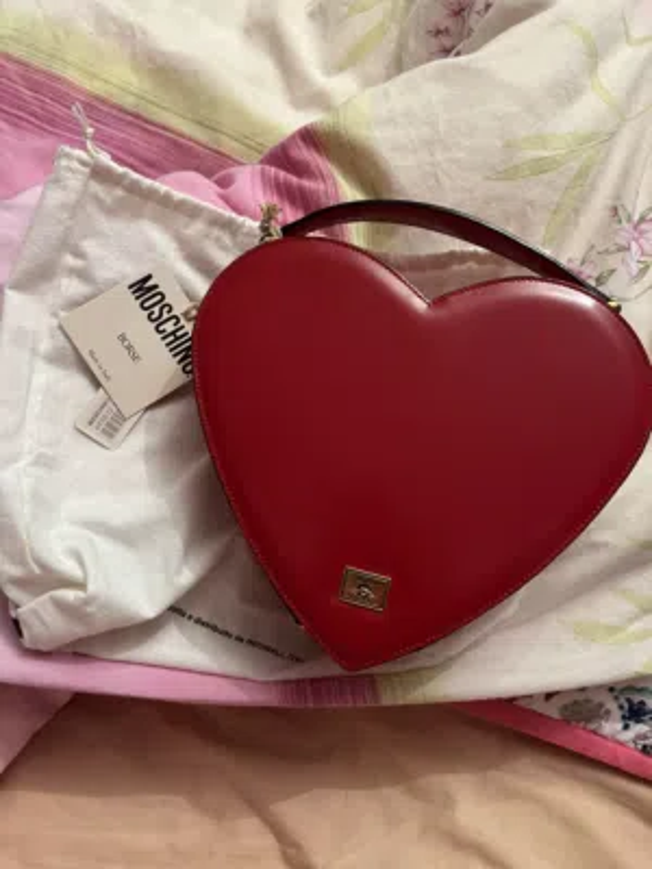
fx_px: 653
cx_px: 326
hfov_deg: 53.1
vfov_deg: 67.3
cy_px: 434
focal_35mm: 26
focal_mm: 5.7
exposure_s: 1/40
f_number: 1.5
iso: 500
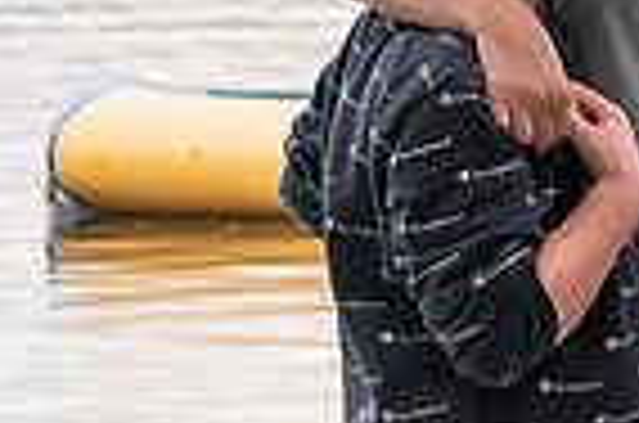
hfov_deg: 6.5
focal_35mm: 312
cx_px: 948
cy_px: 357
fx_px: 5526
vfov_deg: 4.4
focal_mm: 50
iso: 800
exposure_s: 1/200
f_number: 5
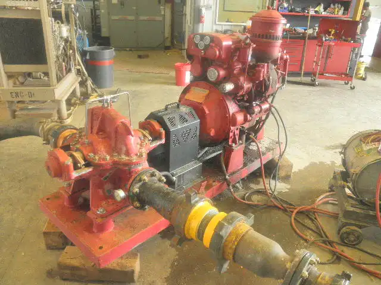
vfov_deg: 49.7
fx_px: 308
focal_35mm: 28
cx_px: 190
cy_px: 142
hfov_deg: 63.4
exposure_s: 1/30
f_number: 3
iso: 125
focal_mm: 5
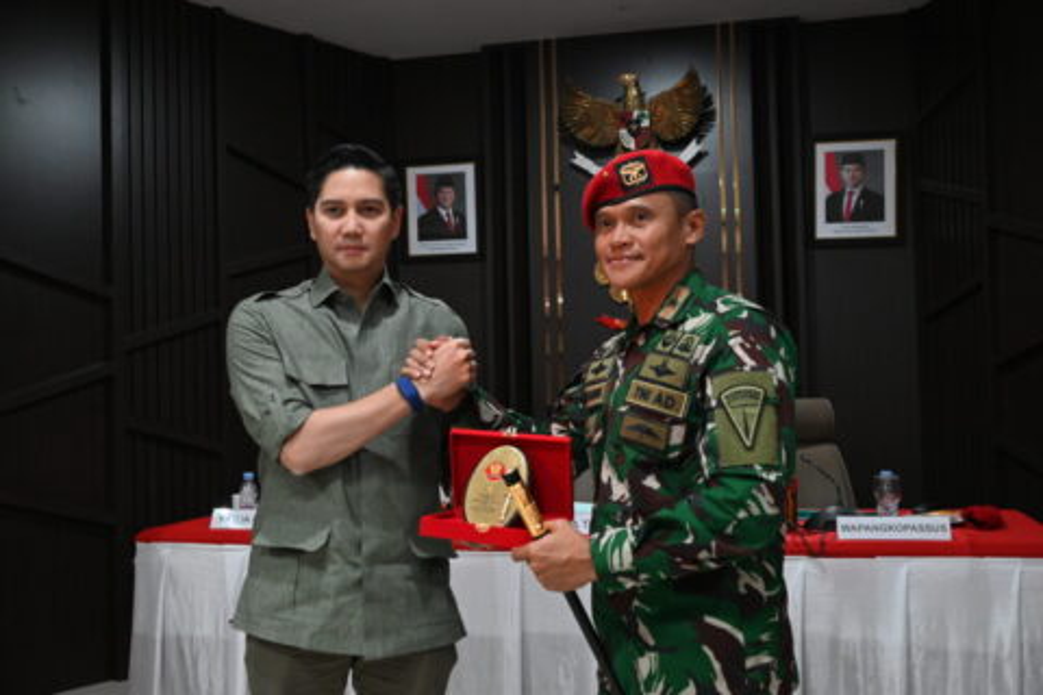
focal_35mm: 38
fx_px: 1101
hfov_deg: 50.7
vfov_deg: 35.1
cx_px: 522
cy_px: 348
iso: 3200
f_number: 5
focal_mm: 38
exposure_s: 1/60
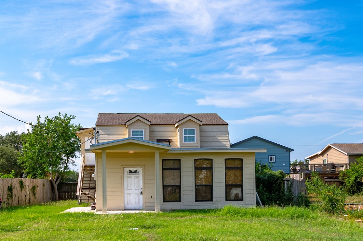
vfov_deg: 34.9
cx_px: 162
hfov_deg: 51.8
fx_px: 373
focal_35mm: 37
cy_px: 189
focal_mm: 19
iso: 125
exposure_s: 1/160
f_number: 13
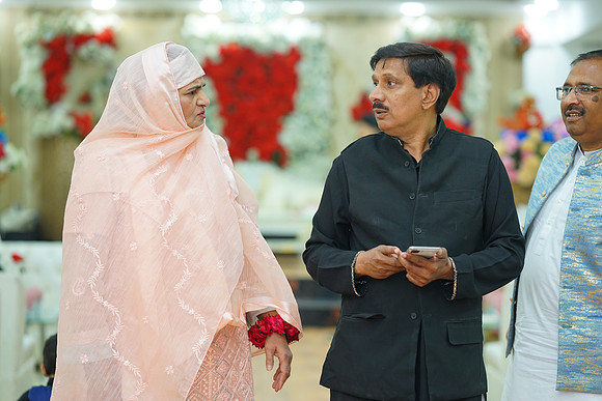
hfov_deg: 23.9
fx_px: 1422
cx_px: 301
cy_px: 200
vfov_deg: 16.1
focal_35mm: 85
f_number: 2.2
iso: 500
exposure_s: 1/160
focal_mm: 85
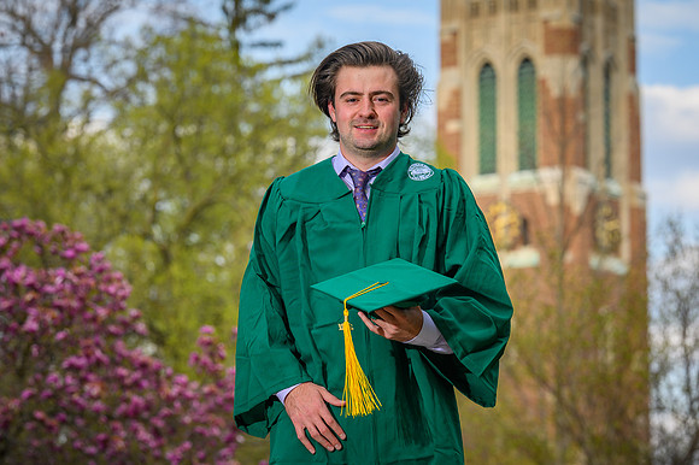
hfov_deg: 11.9
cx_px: 285
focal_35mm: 173
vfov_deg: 7.9
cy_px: 190
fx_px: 3348
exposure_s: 1/200
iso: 100
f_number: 6.3
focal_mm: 145
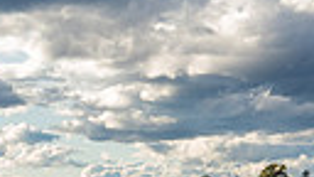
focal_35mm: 120
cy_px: 399
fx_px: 999
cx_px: 576
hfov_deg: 15.3
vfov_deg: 9.2
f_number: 11
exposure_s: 1/80
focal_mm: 12
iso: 100
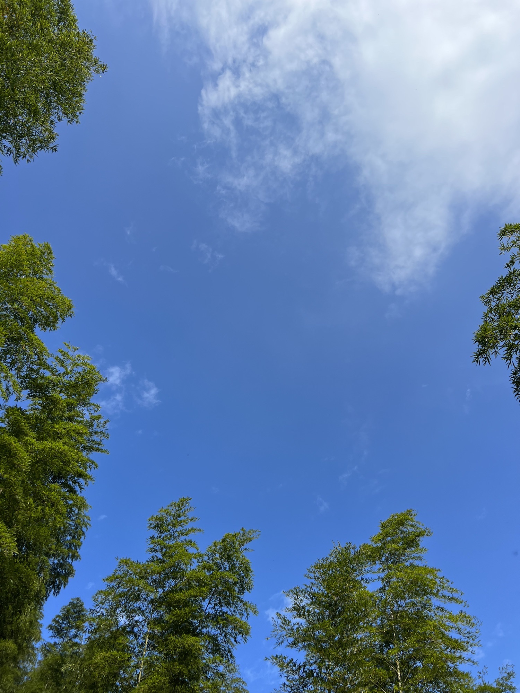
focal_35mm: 26
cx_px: 260
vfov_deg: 67.3
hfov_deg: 53.1
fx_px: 521
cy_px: 346
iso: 50
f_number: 1.5
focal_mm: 5.7
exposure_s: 1/3831
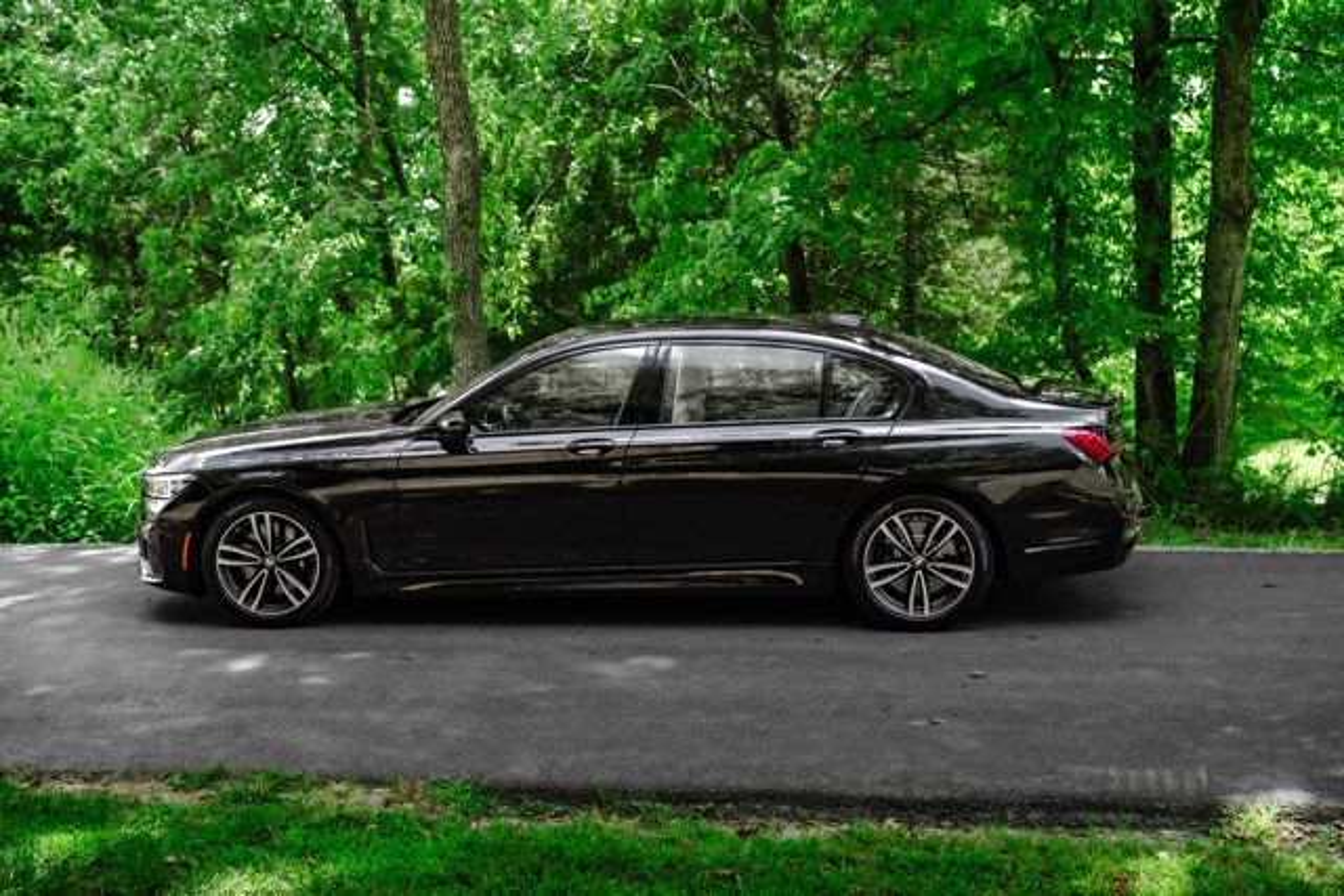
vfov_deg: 29.5
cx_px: 686
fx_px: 1705
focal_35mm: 46
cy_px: 448
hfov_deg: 43.0
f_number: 4.5
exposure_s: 1/1000
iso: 800
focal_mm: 44
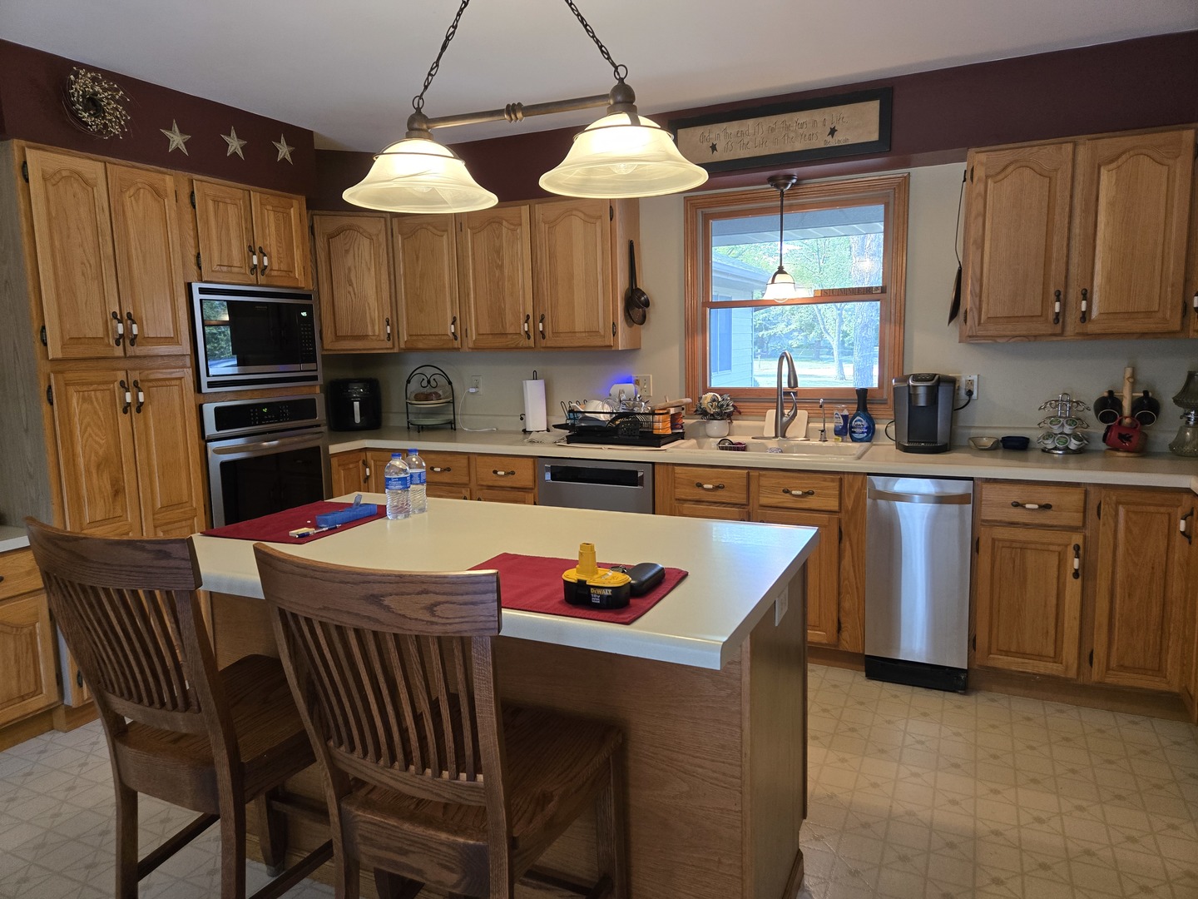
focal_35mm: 23
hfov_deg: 73.9
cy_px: 450
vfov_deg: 58.9
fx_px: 796
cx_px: 599
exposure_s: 1/120
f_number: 1.8
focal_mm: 5.4
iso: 320
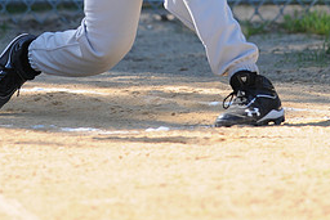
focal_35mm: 1017
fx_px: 9327
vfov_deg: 1.4
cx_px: 150
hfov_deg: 2.0
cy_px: -100
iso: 400
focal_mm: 300
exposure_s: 1/1250
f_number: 4
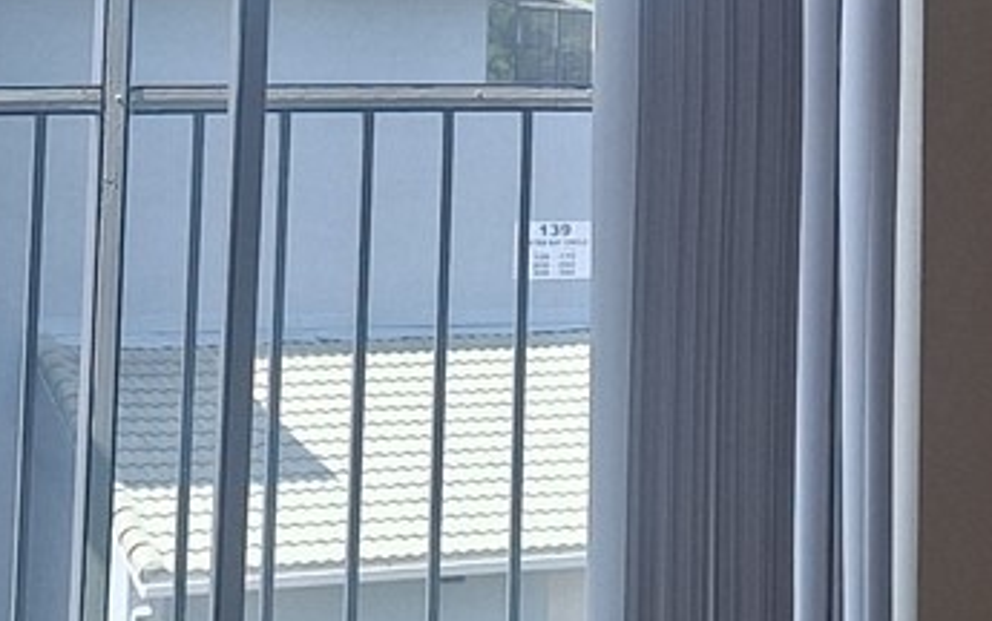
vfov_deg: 11.3
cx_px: 696
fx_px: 3056
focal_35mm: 113
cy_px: -218
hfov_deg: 18.4
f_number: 1.8
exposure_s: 1/501
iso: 40
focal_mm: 5.54
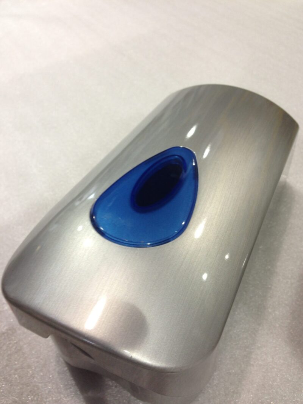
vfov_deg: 55.4
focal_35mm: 33
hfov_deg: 42.9
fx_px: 385
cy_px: 202
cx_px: 152
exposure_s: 1/20
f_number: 2.4
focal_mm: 4.13
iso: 64
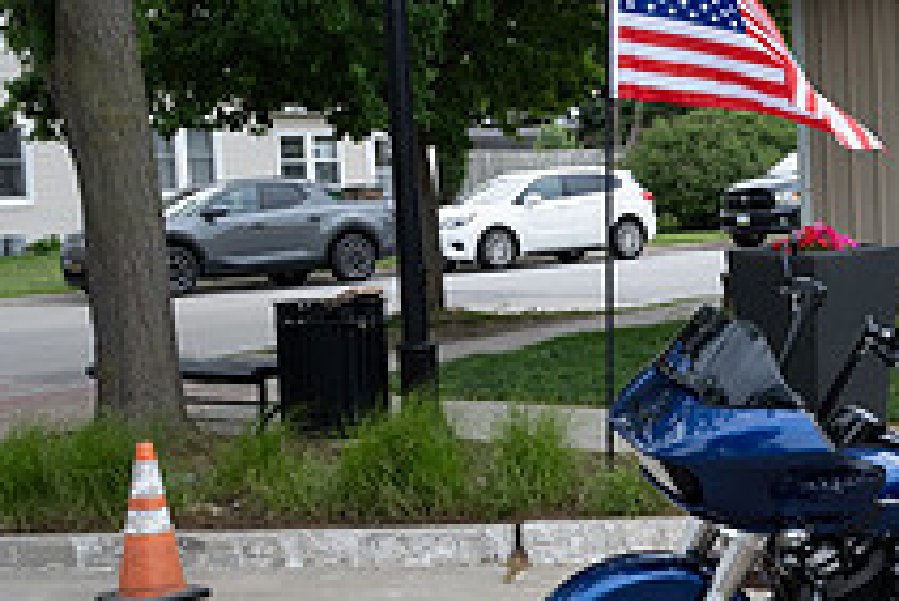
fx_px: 2024
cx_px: 1108
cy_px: 347
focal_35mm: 81
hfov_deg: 22.8
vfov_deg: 16.9
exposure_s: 1/200
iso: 500
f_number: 6.3
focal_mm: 29.5
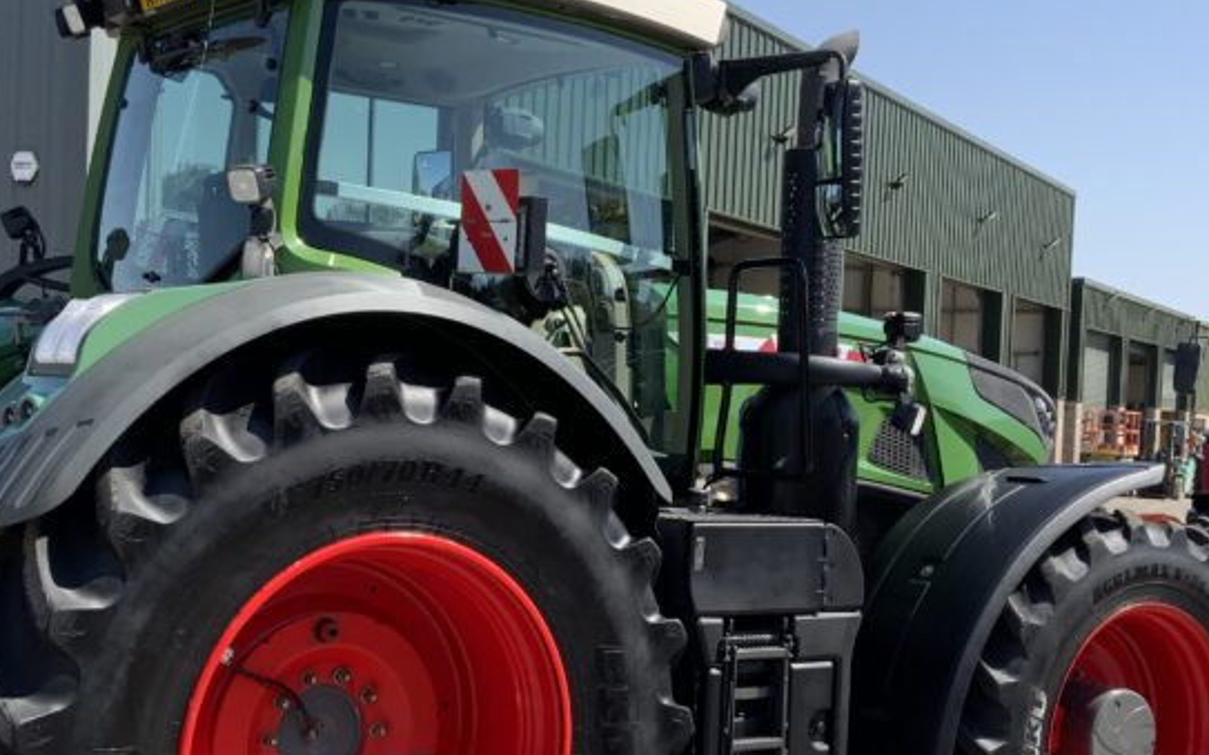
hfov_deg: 35.1
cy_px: 472
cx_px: 628
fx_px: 1910
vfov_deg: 22.3
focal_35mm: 58
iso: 16
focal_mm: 3
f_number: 1.8
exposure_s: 1/1342
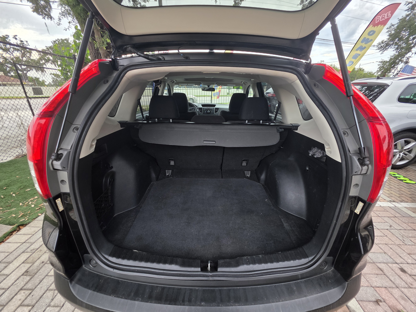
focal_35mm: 13
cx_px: 208
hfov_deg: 106.2
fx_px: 156
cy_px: 156
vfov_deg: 89.9
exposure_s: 1/359
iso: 100
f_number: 1.9
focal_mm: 2.2
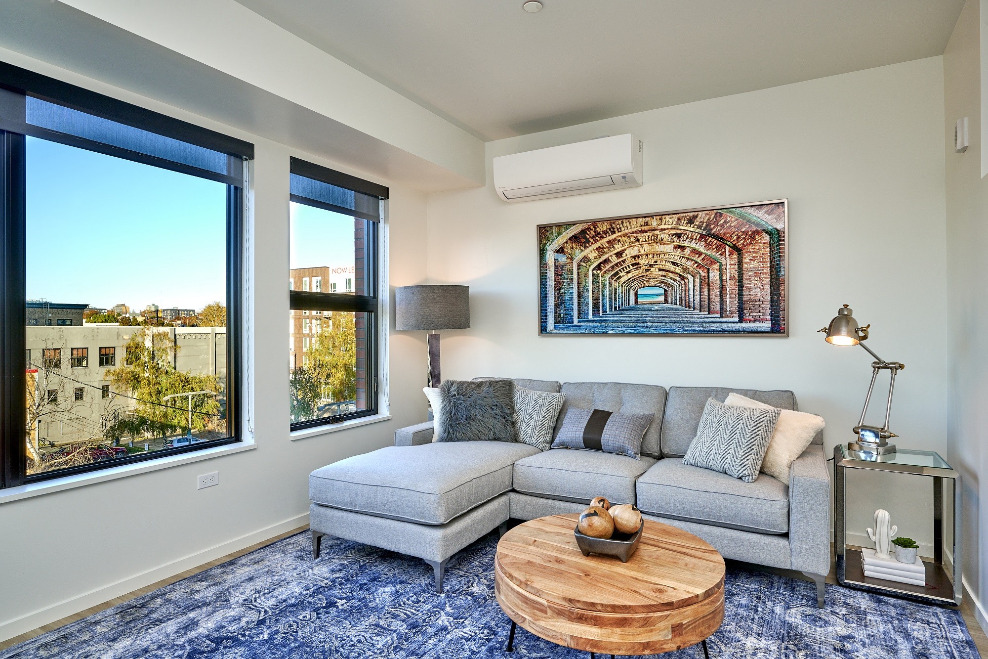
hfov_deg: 84.0
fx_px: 549
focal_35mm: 20
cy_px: 330
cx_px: 494
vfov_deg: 61.9
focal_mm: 20
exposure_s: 1/25
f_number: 10
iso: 100
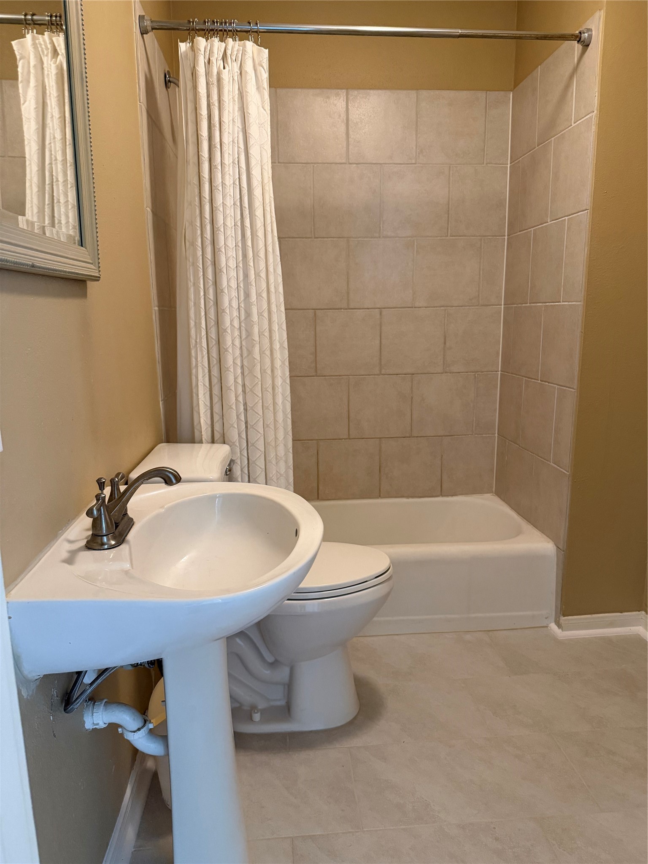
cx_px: 324
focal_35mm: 24
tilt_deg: -10.6
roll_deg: +1.1
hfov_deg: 56.8
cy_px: 432
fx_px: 599
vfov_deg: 71.6
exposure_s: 1/60
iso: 400
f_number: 1.78
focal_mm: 6.76
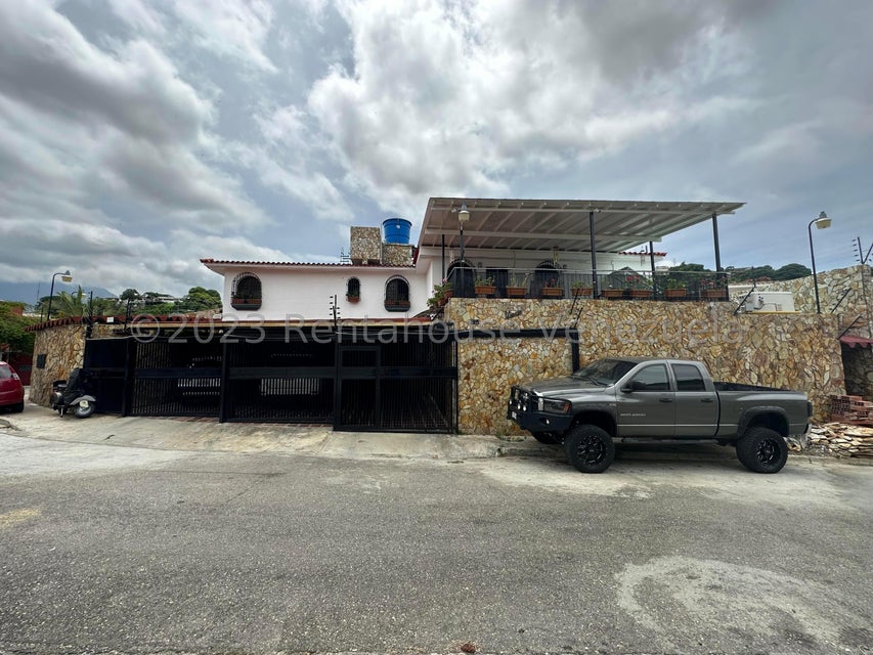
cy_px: 328
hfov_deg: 102.1
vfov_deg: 85.7
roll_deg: +0.5
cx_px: 436
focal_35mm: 14
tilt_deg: +5.1
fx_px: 353
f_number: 2.2
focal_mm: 2.22
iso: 50
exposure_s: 1/1553
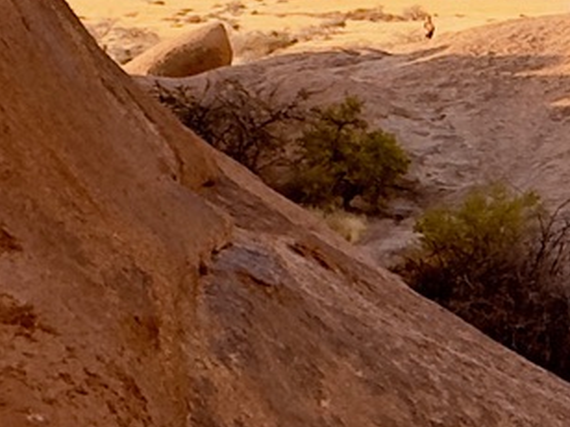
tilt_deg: +4.9
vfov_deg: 15.1
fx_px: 1531
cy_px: -146
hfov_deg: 18.7
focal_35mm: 93
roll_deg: +1.4
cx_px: 840
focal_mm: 2.22
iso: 50
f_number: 2.2
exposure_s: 1/741
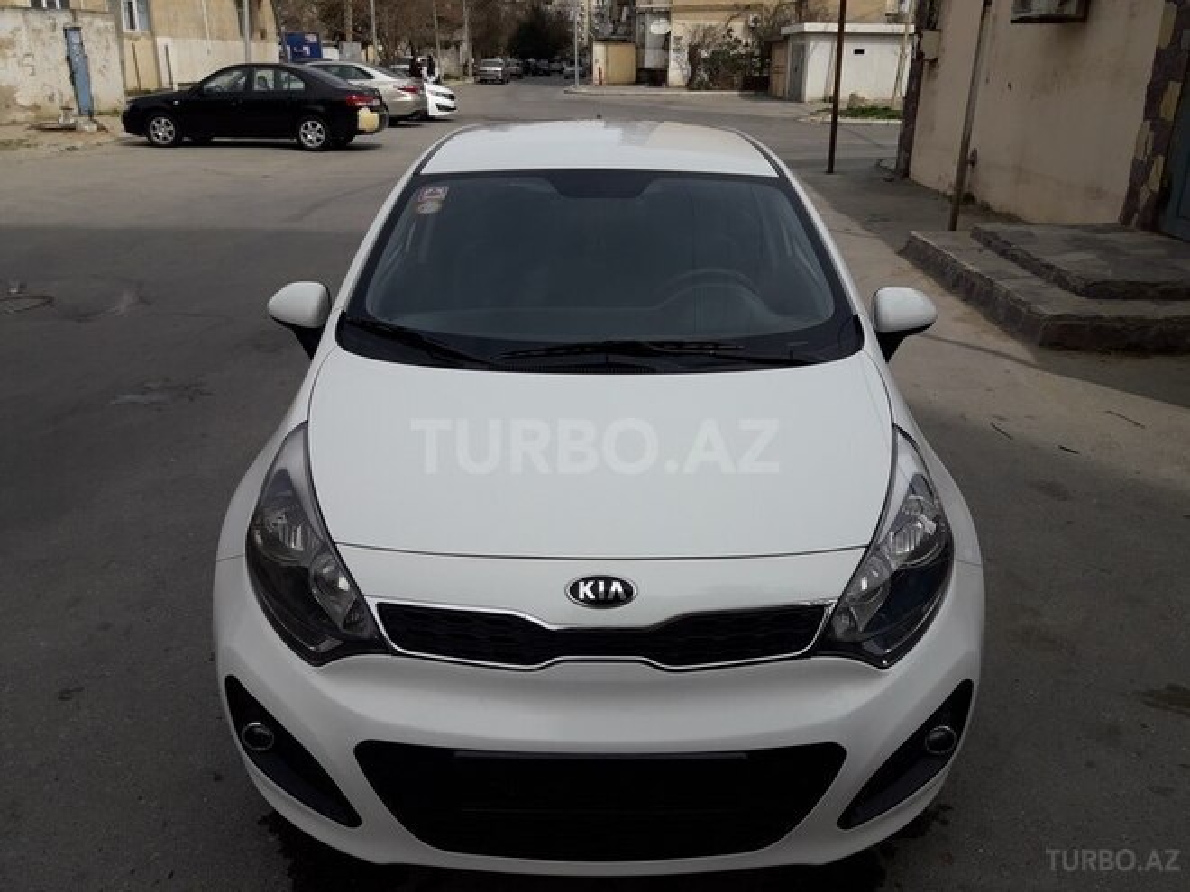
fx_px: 963
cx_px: 595
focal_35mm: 28
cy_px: 446
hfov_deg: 63.4
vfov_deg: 49.7
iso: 40
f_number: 1.9
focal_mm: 3.7
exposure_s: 1/2336
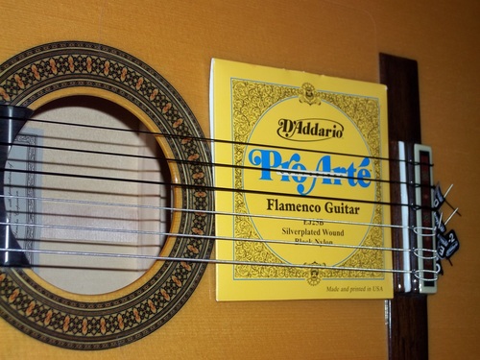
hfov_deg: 25.3
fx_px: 1068
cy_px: 180
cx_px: 240
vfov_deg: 19.1
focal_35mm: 77
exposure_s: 1/60
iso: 80
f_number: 4.6
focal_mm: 13.7
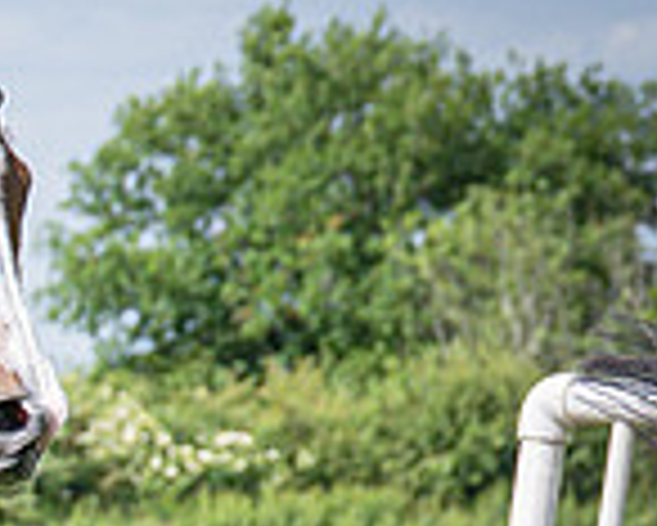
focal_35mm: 630
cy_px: 735
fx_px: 12258
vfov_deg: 2.5
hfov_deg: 3.0
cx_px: -1286
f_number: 4
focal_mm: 70
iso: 400
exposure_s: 1/3200
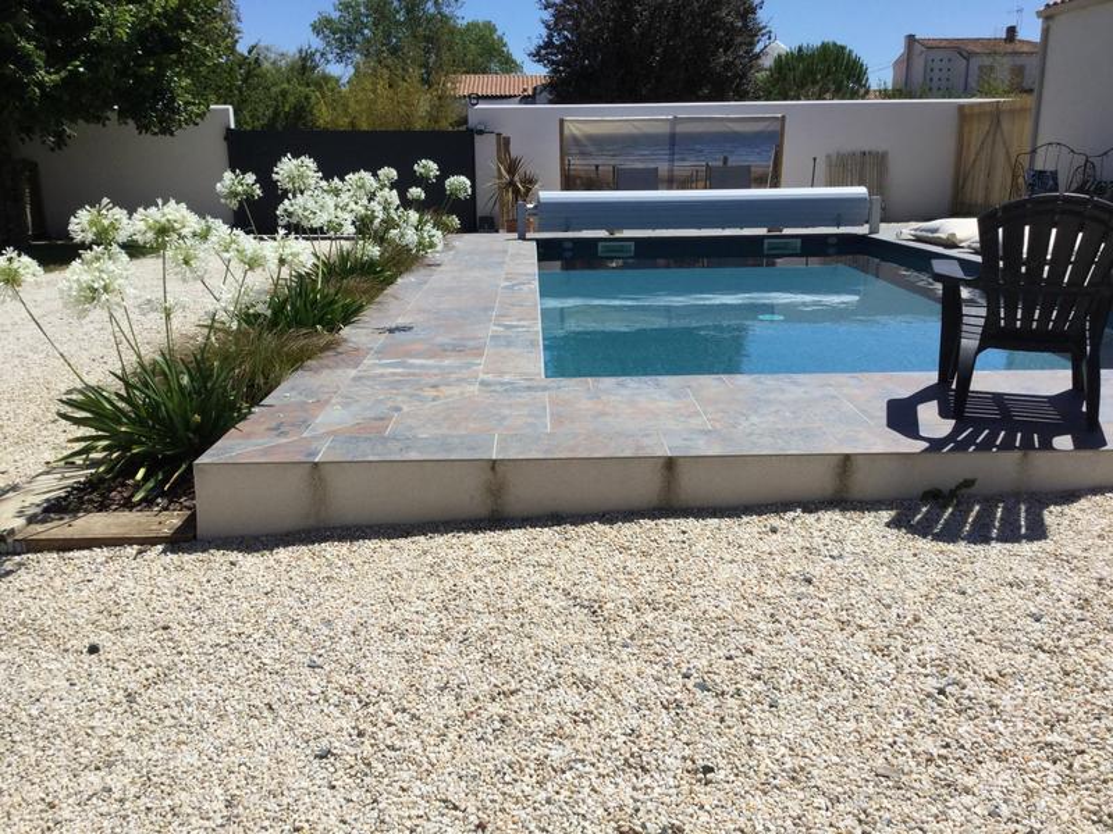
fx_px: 997
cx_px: 556
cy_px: 417
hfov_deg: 58.4
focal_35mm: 31
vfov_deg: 45.4
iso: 25
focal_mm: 3.3
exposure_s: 1/2146
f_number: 2.4
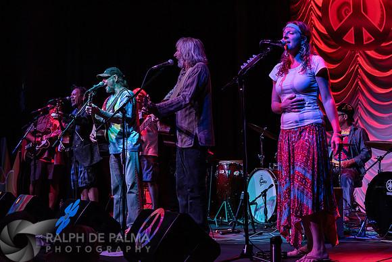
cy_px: 131
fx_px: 675
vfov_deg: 21.9
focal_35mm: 62
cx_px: 196
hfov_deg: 32.4
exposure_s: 1/160
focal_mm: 62
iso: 1600
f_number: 7.1
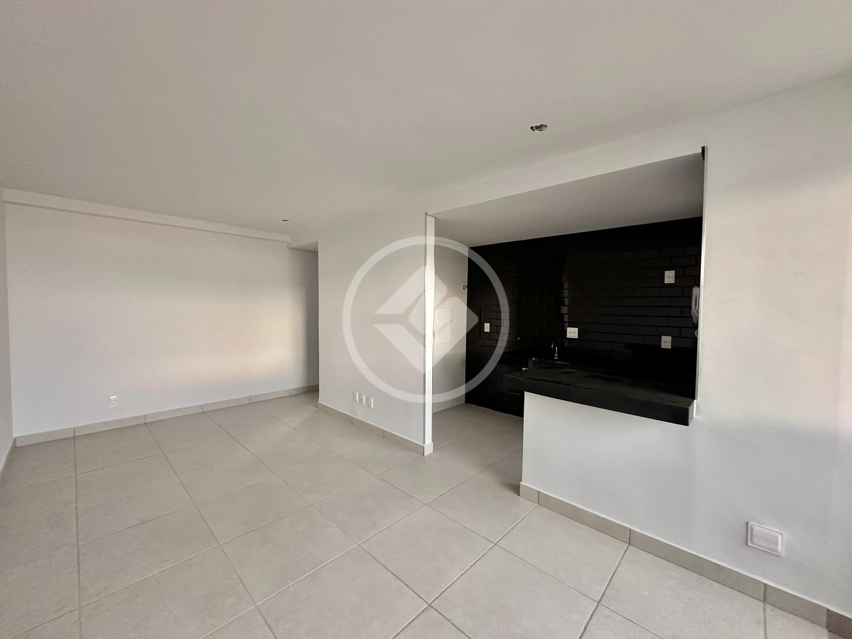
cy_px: 320
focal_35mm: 14
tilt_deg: -0.2
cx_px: 426
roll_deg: -0.4
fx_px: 345
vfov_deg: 85.7
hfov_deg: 102.1
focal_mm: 2.22
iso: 320
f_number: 2.2
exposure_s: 1/78
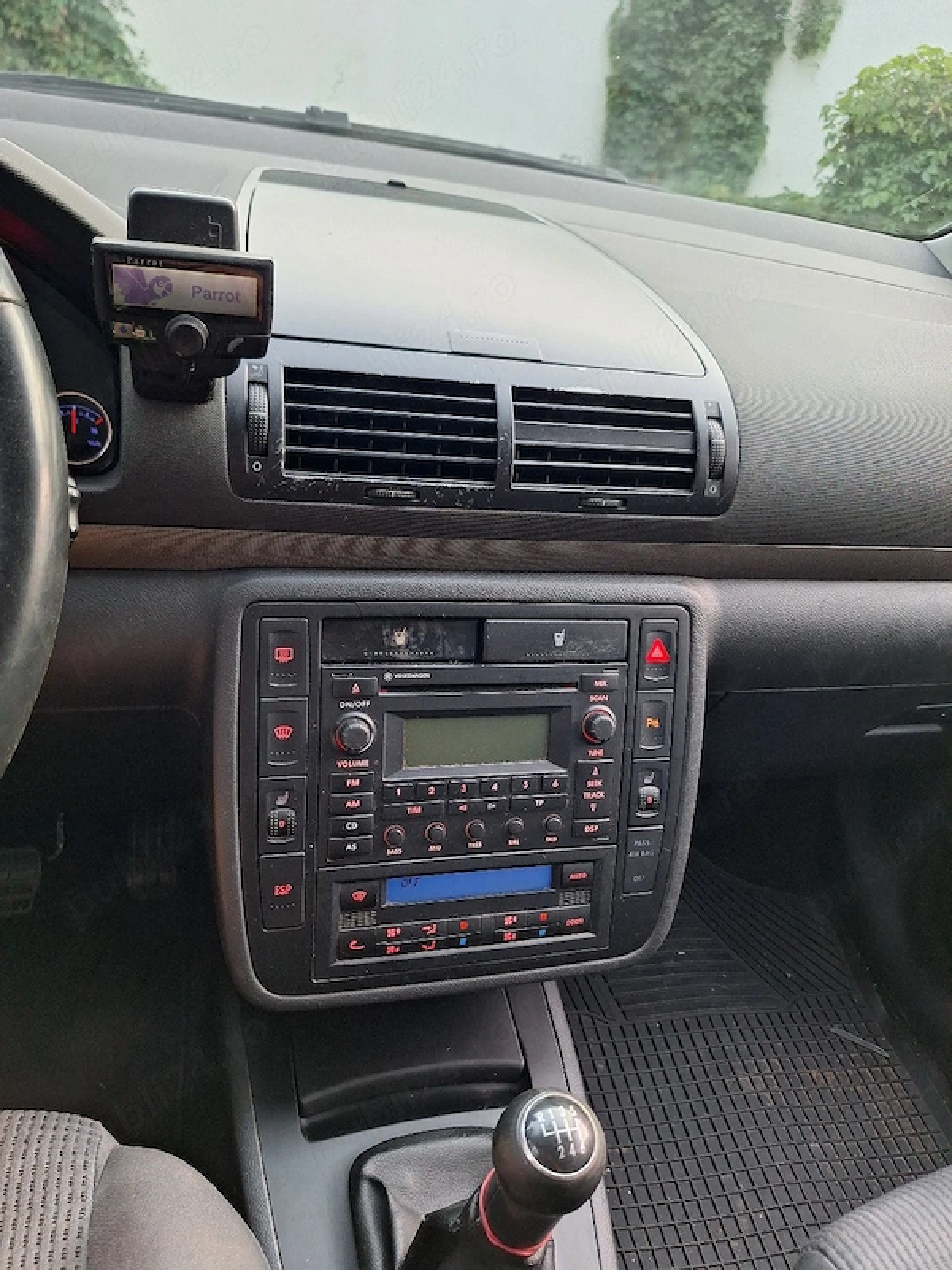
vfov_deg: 73.9
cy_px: 635
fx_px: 843
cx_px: 476
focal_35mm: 23
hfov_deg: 58.9
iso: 250
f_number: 1.8
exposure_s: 1/50
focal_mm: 5.54
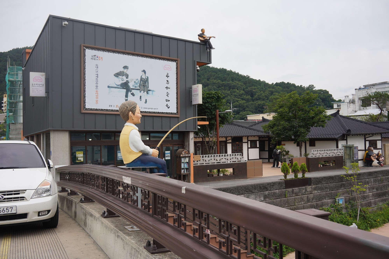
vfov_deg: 37.9
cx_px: 194
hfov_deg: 54.4
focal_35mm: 35
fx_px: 378
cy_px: 130
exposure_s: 1/160
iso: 400
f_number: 10
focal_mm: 35
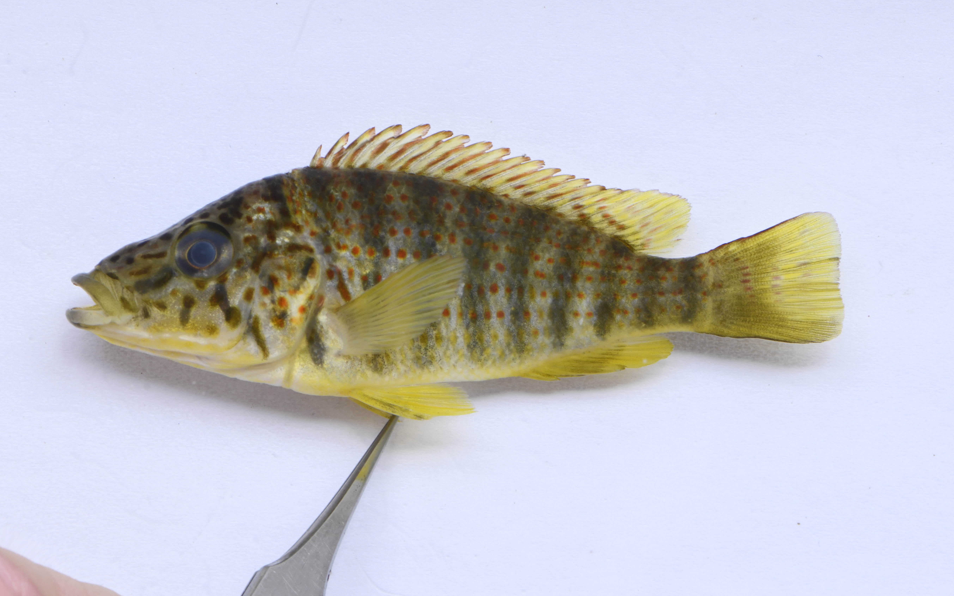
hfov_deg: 13.1
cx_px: 477
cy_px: 311
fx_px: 4160
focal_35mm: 160
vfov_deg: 8.2
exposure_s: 1/125
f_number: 14
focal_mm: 105
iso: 640
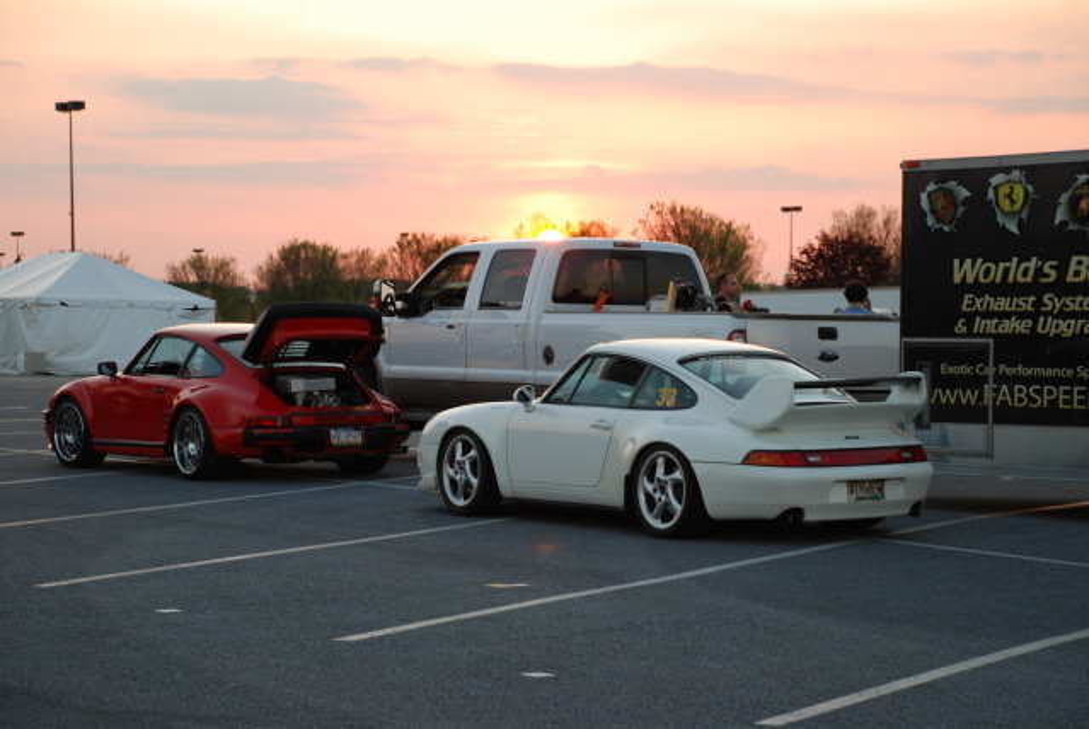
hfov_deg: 19.4
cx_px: 544
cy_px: 364
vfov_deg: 13.1
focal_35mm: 105
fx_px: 3181
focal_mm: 70
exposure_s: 1/40
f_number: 5.6
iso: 100
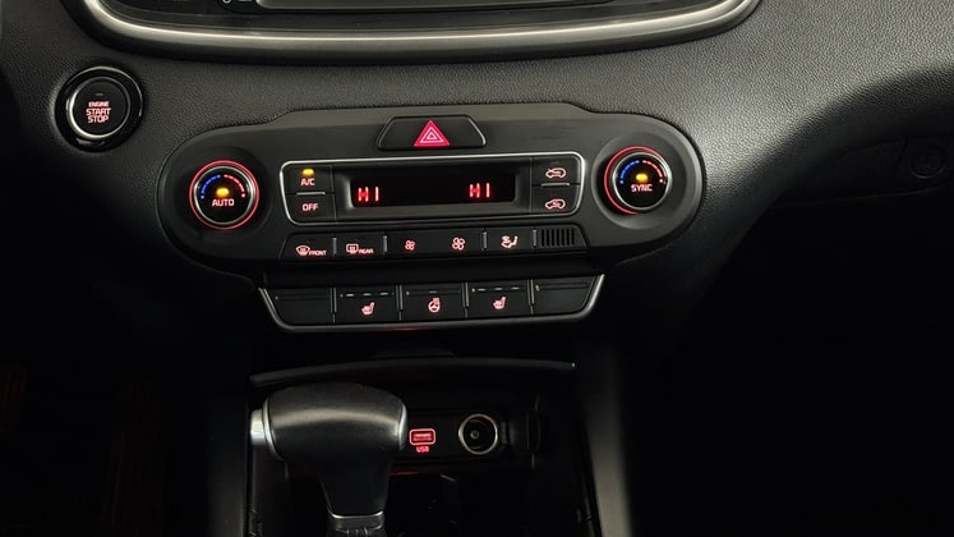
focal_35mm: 63
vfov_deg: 18.9
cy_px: 107
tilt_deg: -23.2
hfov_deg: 33.3
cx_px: 430
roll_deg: +0.3
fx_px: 1593
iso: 200
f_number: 1.78
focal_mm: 6.76
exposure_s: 1/33
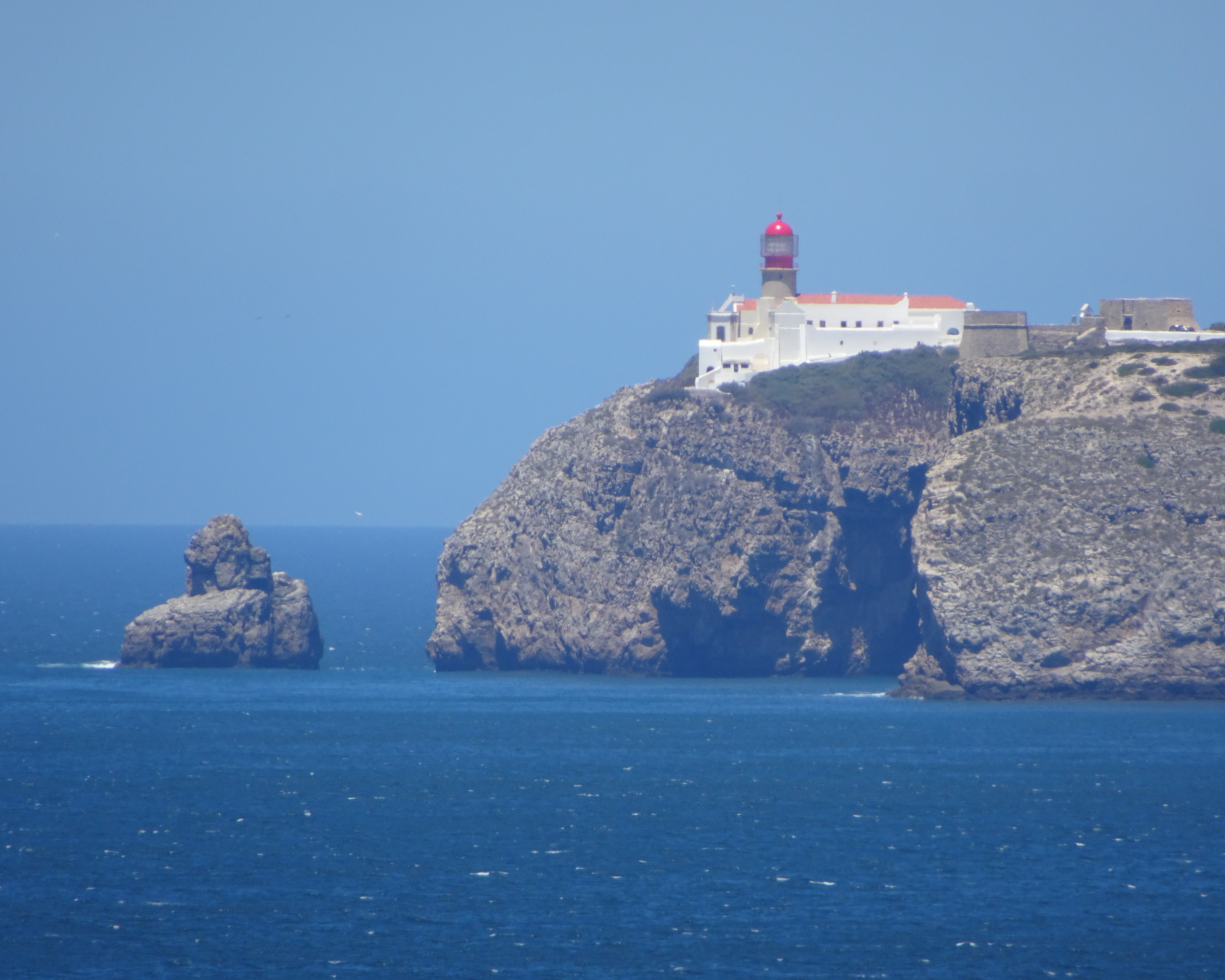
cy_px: 489
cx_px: 633
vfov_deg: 2.1
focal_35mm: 751
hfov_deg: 2.6
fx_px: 27226
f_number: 6.4
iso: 80
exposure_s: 1/320
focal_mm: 123
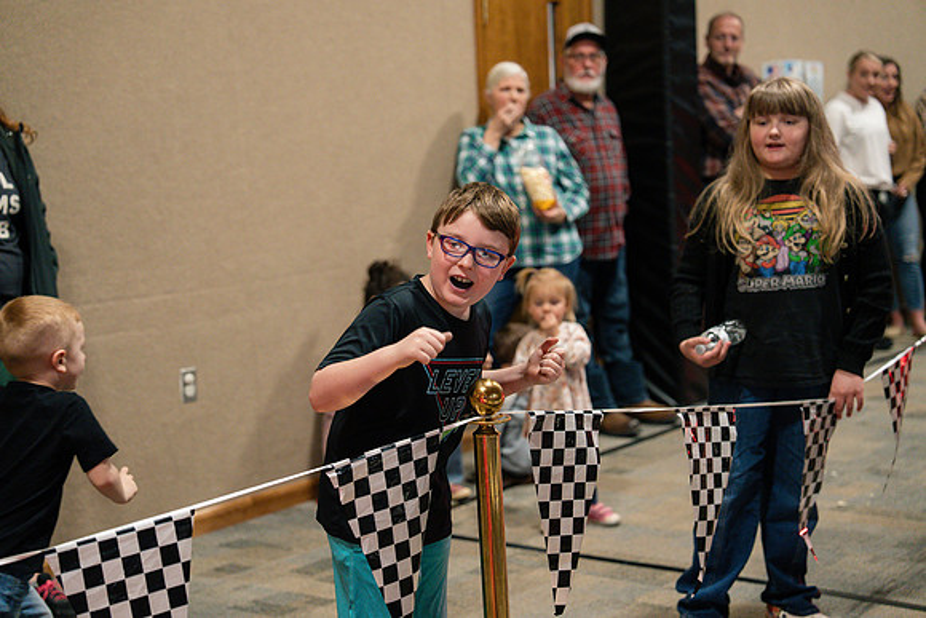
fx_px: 1801
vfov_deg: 19.5
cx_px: 463
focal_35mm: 70
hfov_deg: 28.8
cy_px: 309
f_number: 2.8
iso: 2500
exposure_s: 1/320
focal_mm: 70
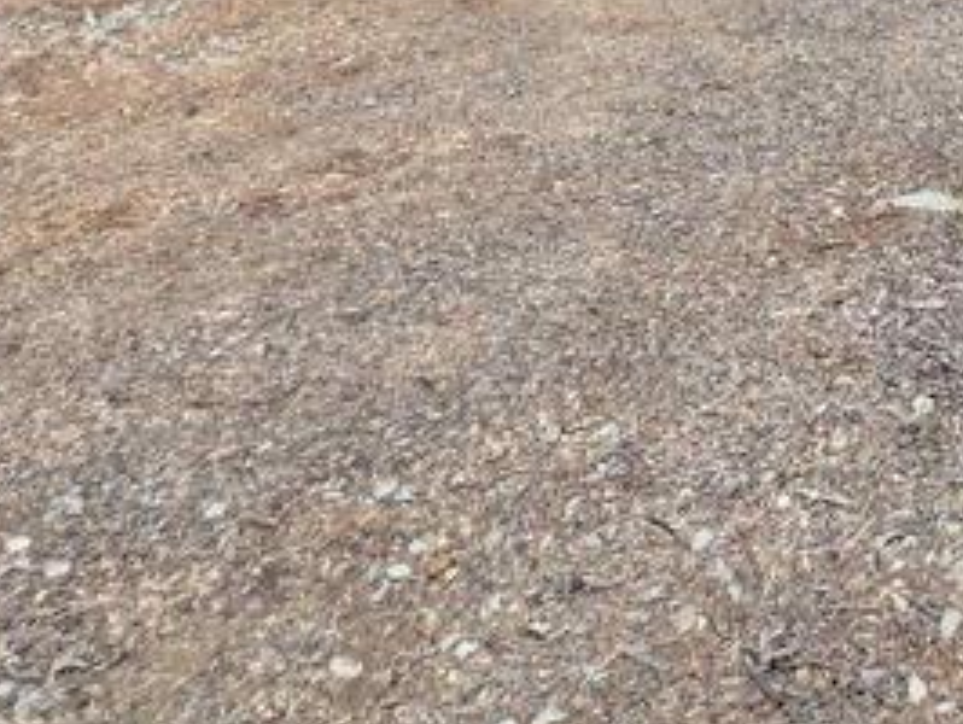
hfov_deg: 33.4
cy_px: -391
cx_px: 1050
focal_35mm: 50
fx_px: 1392
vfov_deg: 23.0
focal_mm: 2.2
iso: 40
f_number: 1.9
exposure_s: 1/1930
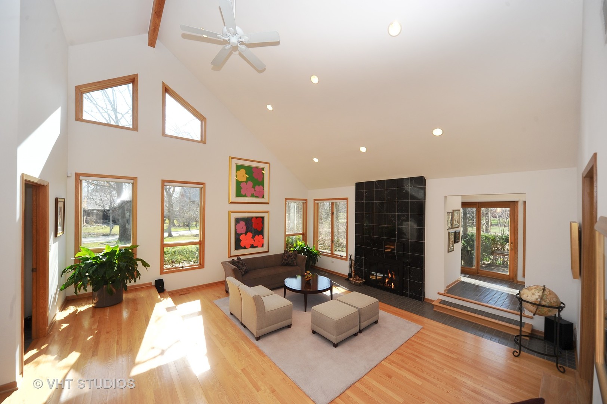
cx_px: 304
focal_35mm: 13
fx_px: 219
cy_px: 202
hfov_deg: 108.4
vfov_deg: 85.3
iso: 200
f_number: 8
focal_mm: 13
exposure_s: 1/40
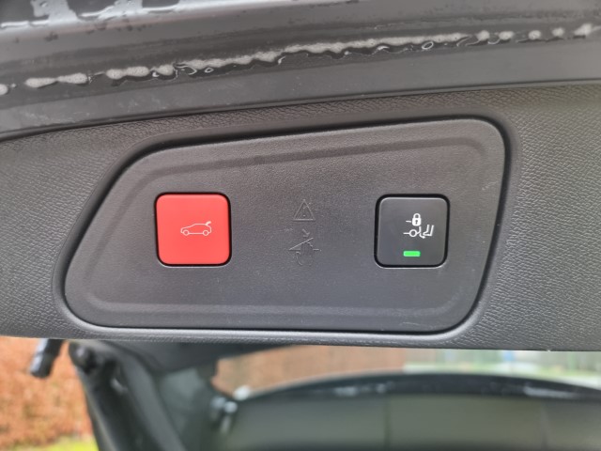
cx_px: 300
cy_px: 226
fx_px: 417
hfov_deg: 71.6
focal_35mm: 24
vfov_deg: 56.8
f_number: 1.8
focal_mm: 6.7
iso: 500
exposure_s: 1/50
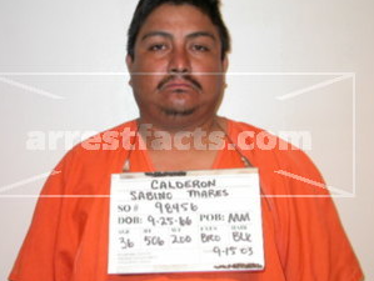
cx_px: 168
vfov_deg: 21.7
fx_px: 736
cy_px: 136
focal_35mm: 68
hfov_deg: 28.5
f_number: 3
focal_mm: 12.2
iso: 100
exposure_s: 1/60.3
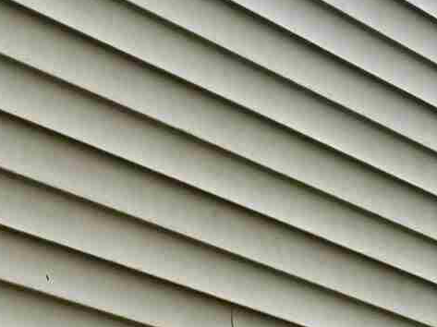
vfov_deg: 8.4
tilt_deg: -2.4
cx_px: 1103
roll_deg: -0.3
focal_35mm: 156
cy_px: 882
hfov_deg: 10.6
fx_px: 1968
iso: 100
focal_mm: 6.76
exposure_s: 1/1901
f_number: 1.78
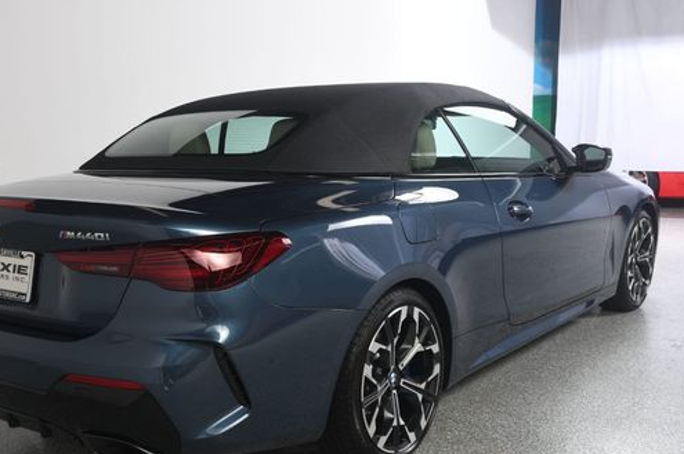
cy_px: 291
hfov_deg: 44.4
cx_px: 293
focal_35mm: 44
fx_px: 835
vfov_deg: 30.3
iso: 100
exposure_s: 1/160
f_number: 8
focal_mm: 23
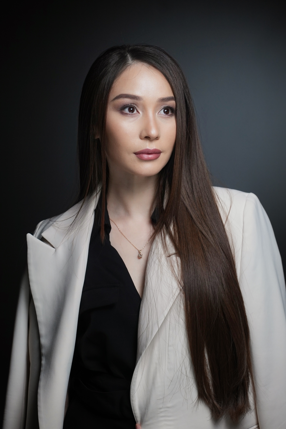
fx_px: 1012
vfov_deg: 23.9
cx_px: 143
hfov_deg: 16.1
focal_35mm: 85
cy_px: 214
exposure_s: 1/400
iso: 1600
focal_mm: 85
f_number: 5
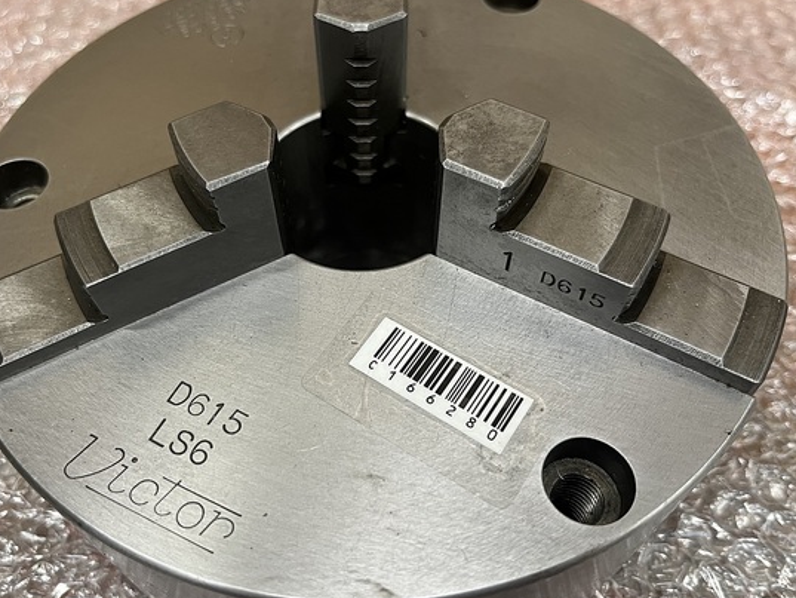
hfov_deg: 58.2
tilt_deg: -55.3
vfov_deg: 45.4
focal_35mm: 31
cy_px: 288
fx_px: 713
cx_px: 354
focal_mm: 5.1
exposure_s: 1/50
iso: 160
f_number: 1.6
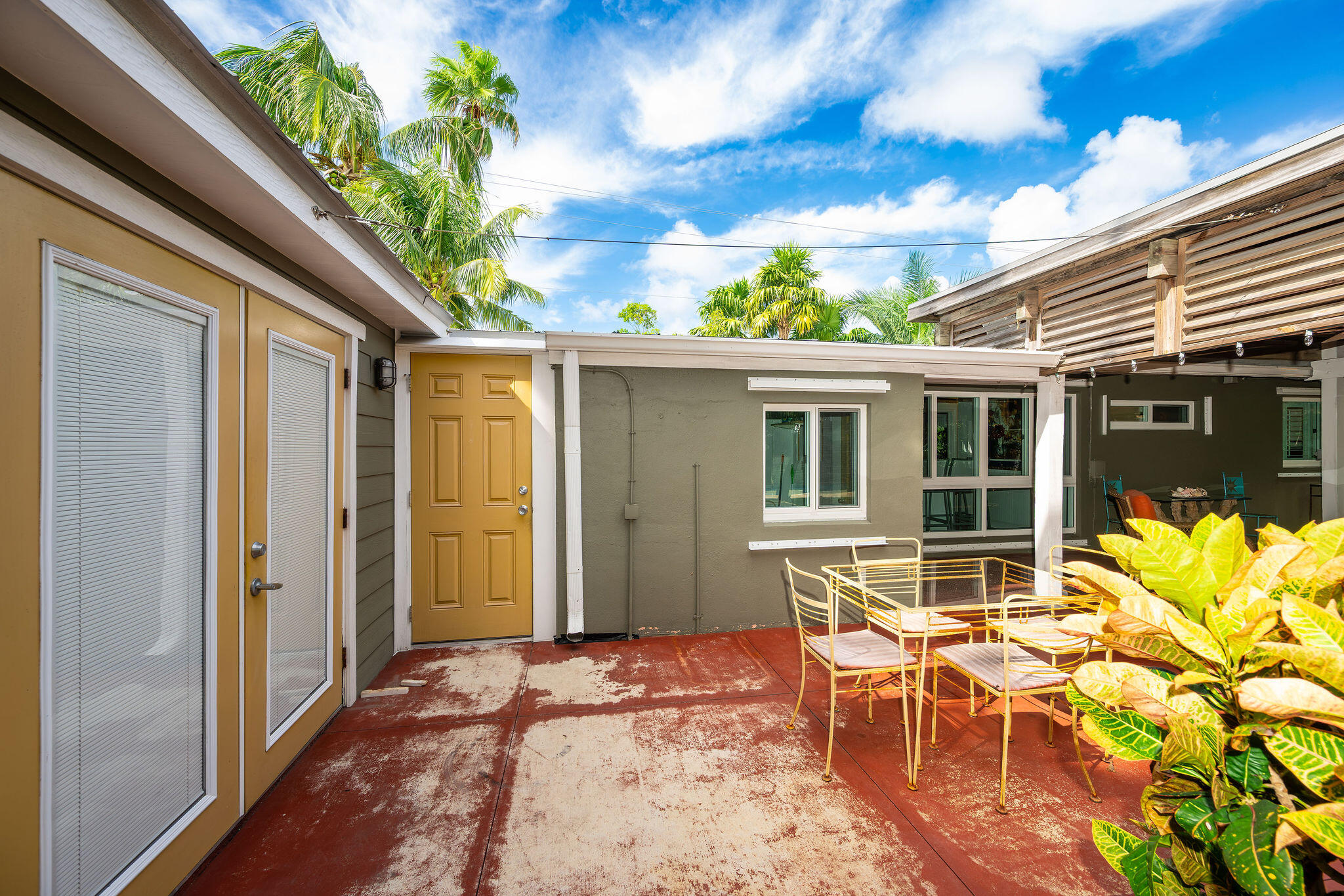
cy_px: 448
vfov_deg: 80.9
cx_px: 672
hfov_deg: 103.9
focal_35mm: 14
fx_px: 526
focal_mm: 14
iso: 250
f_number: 8
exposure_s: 1/200
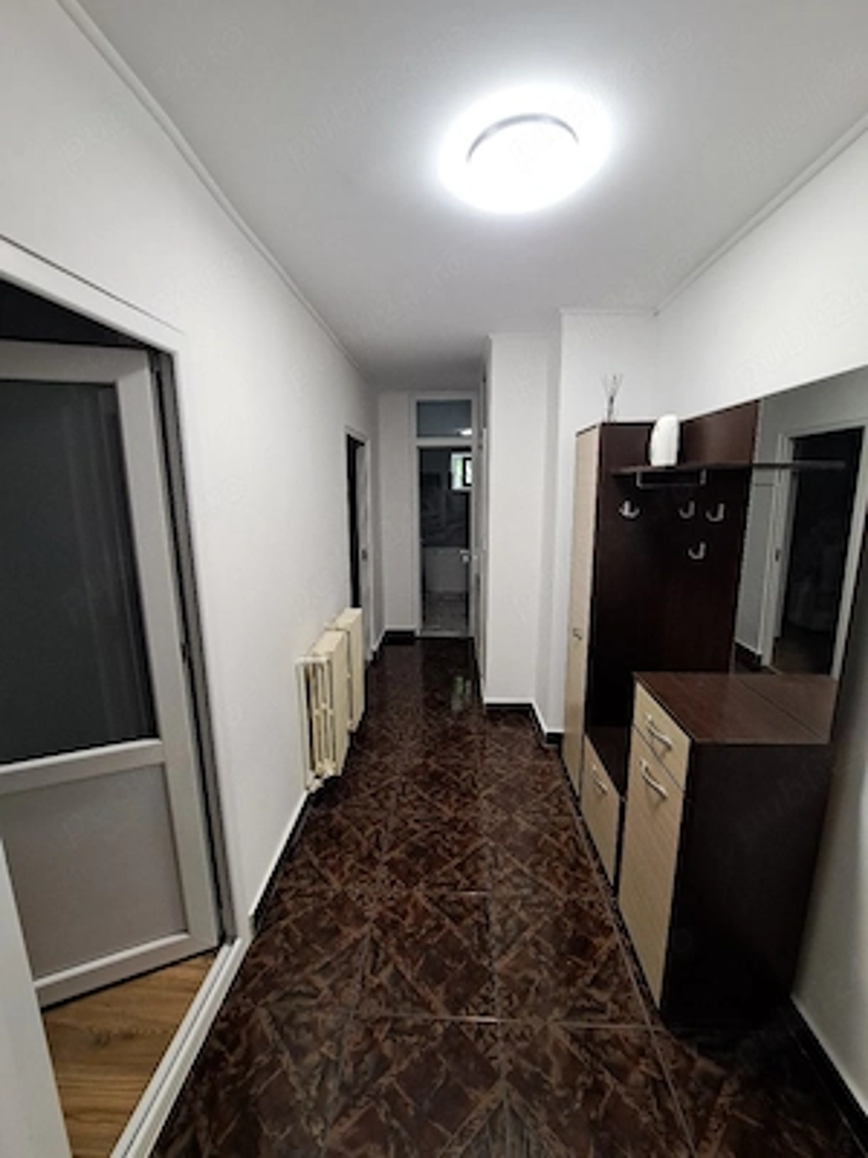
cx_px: 434
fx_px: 435
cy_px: 579
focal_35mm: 13
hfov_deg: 89.9
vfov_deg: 106.2
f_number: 2.2
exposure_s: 1/50
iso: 100
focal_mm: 1.74
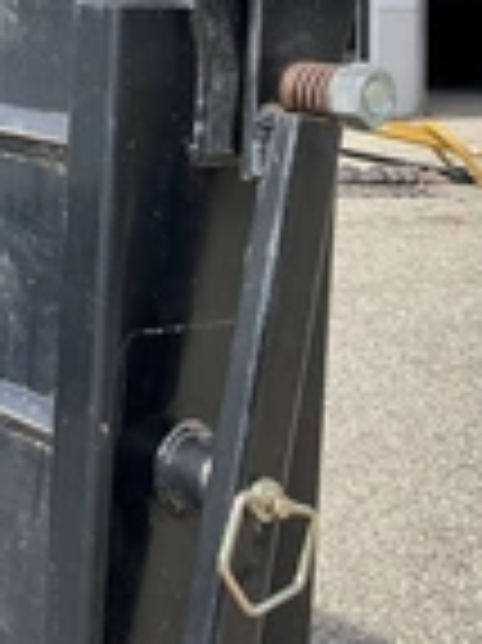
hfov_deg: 17.6
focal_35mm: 81
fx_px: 1506
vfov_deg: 23.4
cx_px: -32
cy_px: 50
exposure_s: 1/749
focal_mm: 3
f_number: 1.8
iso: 25
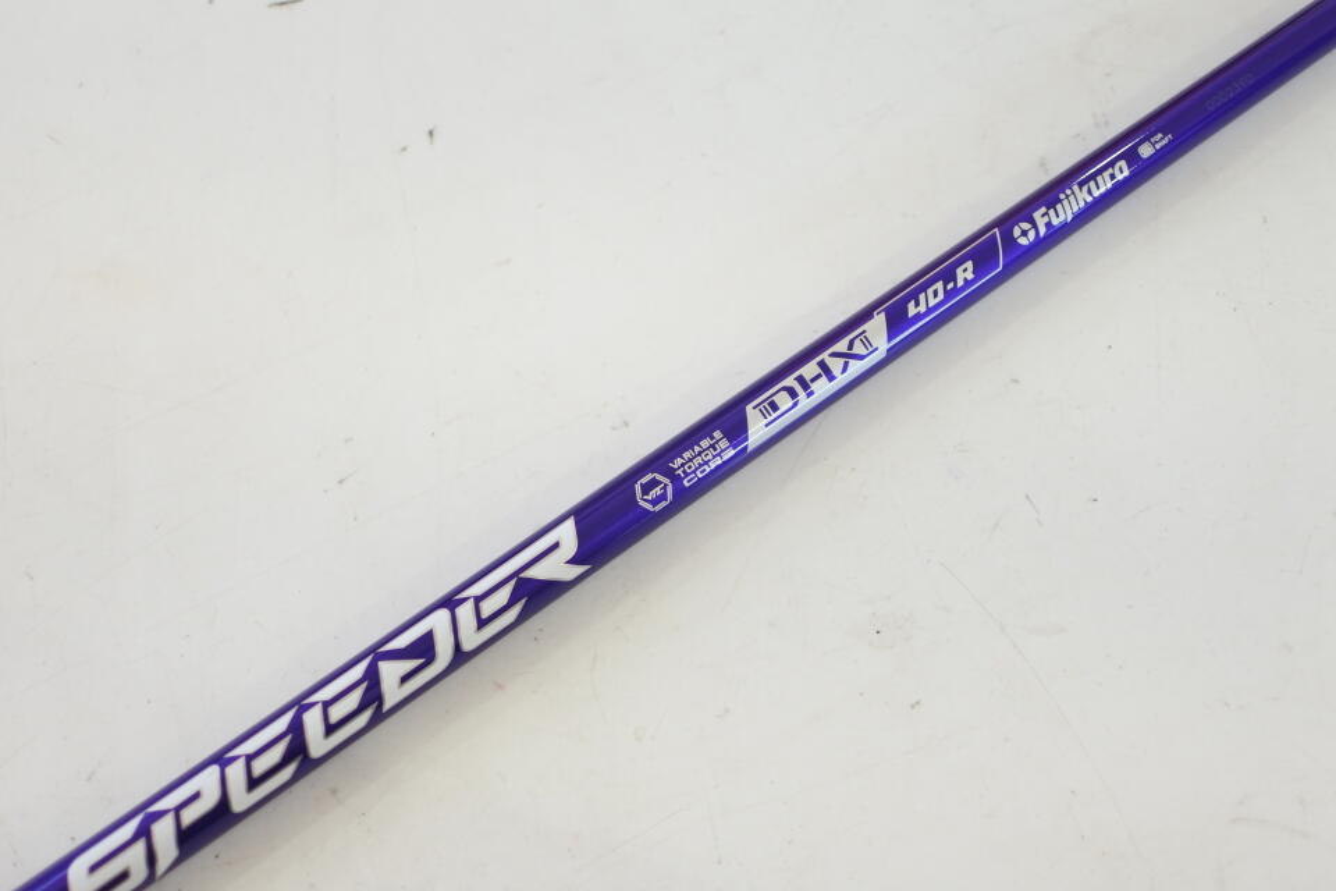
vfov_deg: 27.5
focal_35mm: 49
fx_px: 1818
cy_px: 446
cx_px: 668
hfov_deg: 40.3
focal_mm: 18.5
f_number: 2
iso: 400
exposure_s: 1/250
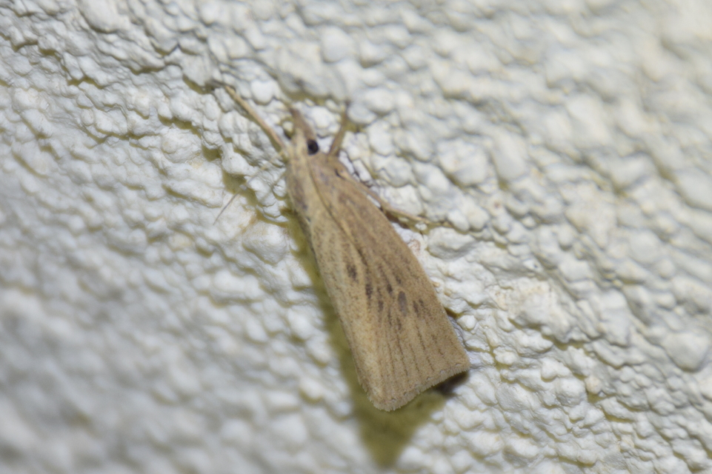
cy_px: 237
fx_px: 4152
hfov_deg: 9.8
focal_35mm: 210
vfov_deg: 6.5
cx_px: 356
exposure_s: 1/60
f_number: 5.6
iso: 400
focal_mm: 140
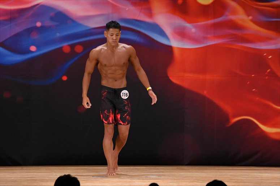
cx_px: 140
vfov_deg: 5.4
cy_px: 93
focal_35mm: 255
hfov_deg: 8.1
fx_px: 1982
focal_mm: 170
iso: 3200
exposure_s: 1/400
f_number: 5.6
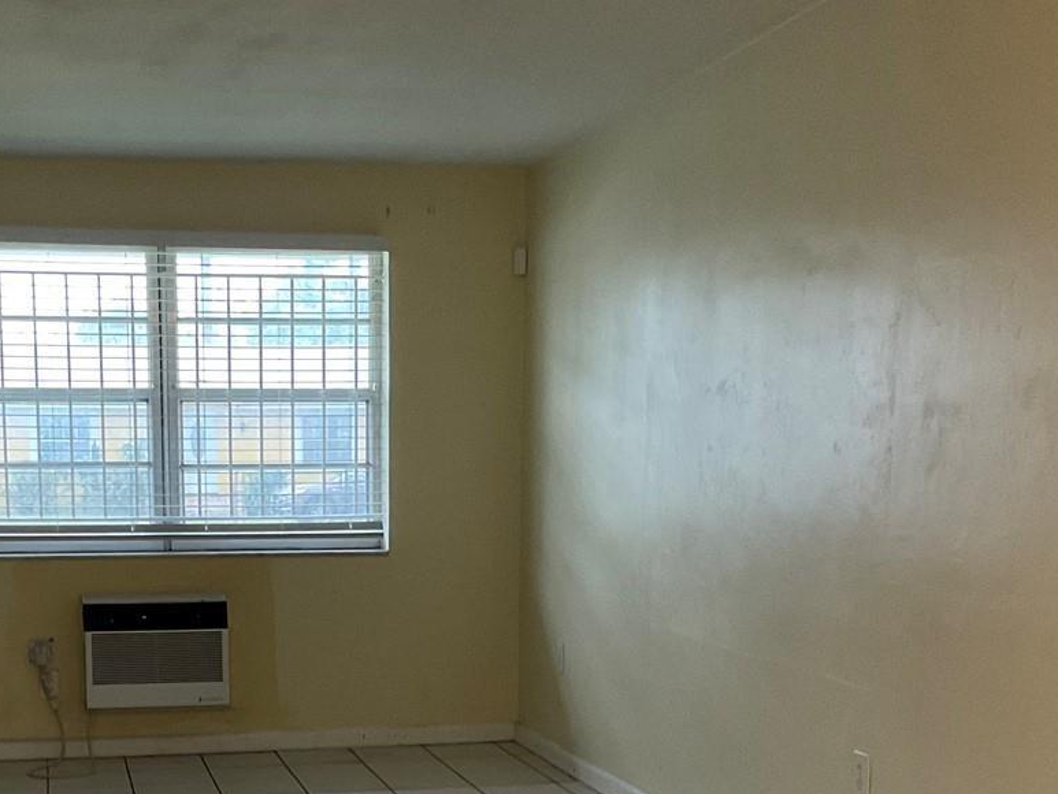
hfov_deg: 31.9
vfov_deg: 23.7
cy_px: 734
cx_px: 354
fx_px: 1834
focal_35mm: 60
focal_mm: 3
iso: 160
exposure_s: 1/60
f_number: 1.8
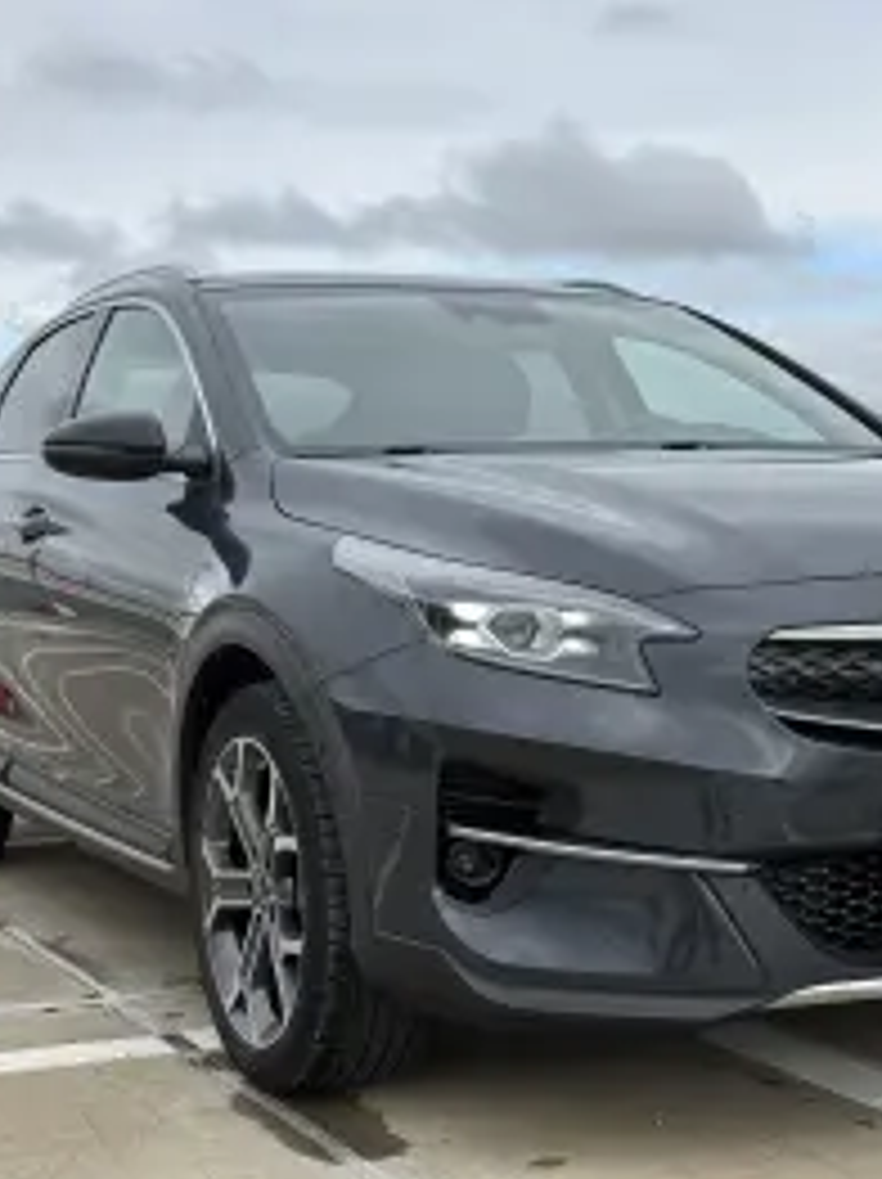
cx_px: 598
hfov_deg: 22.1
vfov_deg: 29.4
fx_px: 2246
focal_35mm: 66
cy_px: 603
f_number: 1.78
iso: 80
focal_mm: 6.76
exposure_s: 1/3226
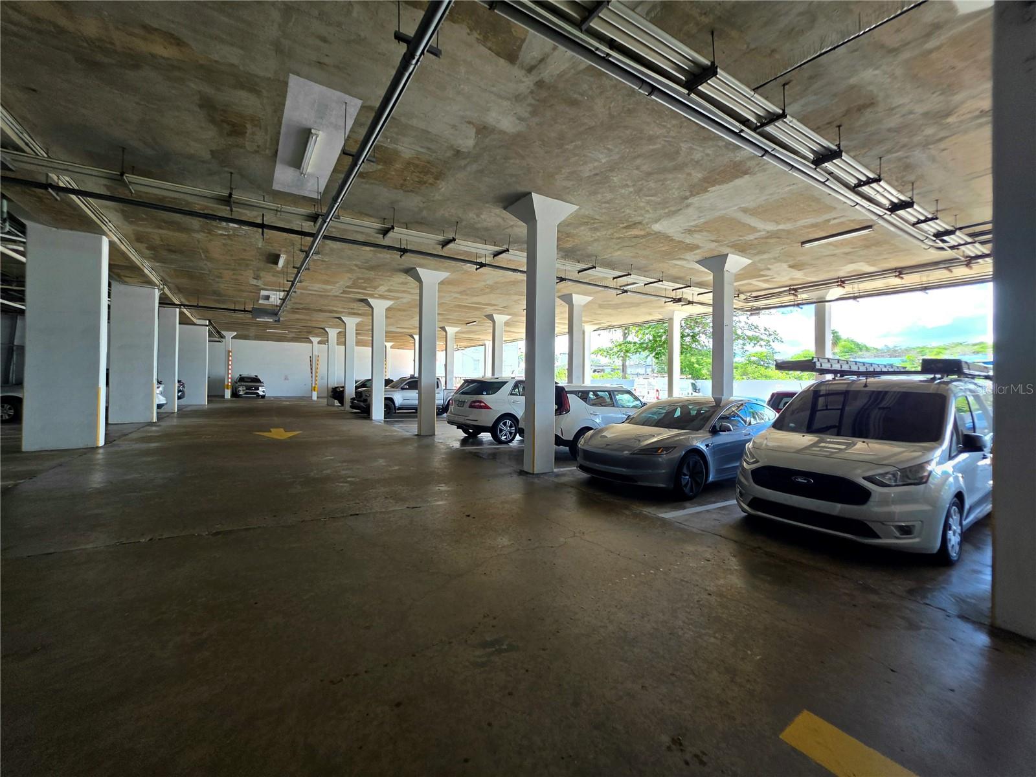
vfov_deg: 89.9
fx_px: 389
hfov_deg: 106.2
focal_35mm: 13
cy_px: 388
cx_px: 518
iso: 50
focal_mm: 2.2
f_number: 1.9
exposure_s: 1/120
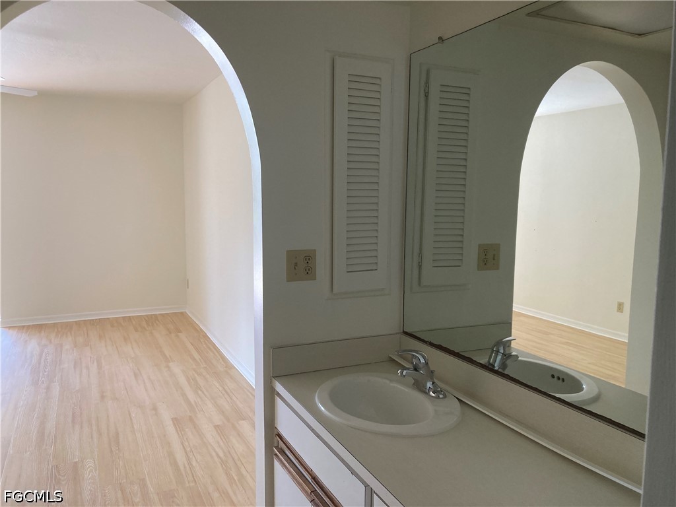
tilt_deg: -7.5
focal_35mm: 28
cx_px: 338
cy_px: 254
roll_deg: -1.0
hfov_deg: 63.4
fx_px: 547
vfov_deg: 49.7
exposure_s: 1/60
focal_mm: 3.99
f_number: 1.8
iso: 80
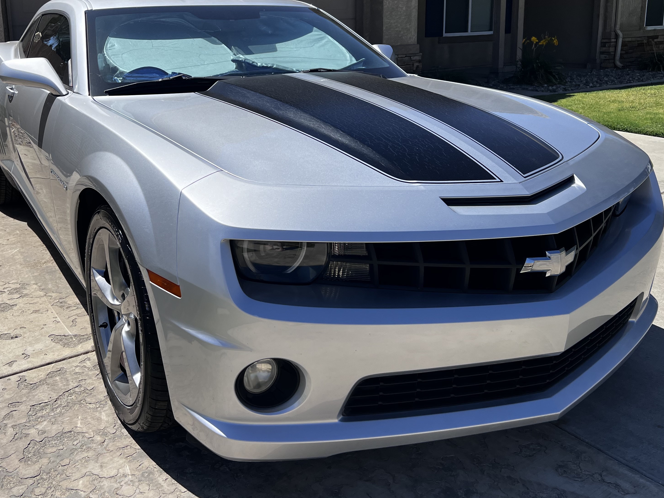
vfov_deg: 39.2
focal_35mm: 36
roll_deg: +1.2
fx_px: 691
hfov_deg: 51.1
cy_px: 162
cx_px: 274
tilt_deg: -12.9
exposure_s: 1/5319
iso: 50
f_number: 1.5
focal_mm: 5.7
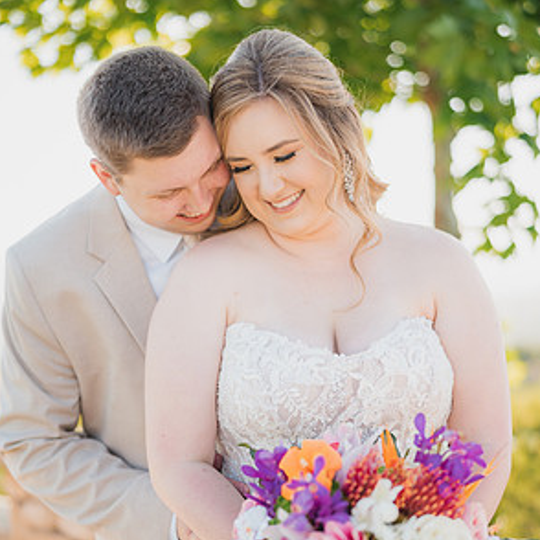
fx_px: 1147
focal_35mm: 65
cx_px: 270
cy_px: 353
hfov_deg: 26.5
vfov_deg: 26.4
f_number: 1.4
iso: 125
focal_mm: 50
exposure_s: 1/1600
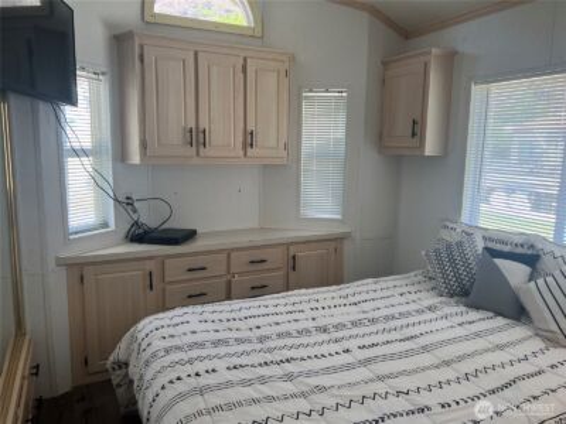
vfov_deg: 53.1
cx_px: 283
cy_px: 212
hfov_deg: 67.3
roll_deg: -0.9
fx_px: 425
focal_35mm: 26
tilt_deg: -8.7
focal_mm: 5.7
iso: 64
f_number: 1.5
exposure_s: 1/162
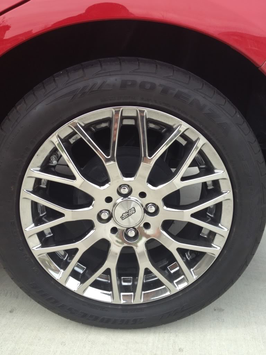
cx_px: 133
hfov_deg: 40.7
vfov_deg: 52.6
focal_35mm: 35
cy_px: 178
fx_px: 359
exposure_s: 1/370
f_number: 2.4
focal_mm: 4.3
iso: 64
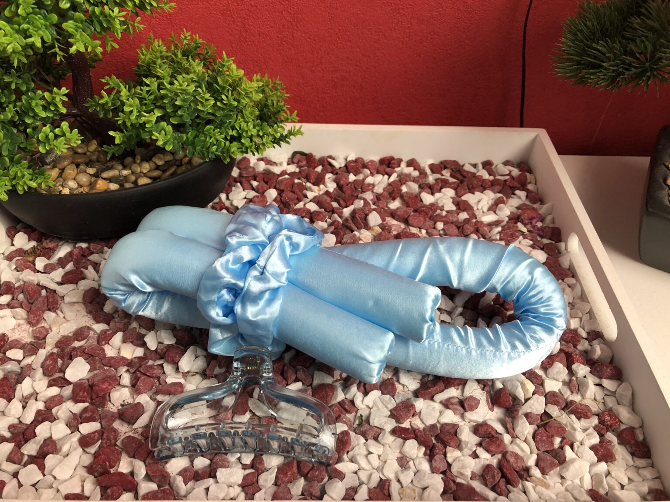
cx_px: 335
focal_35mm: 28
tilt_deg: -46.5
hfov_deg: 63.4
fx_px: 542
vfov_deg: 49.7
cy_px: 251
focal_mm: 3.99
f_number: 1.8
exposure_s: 1/33
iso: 32
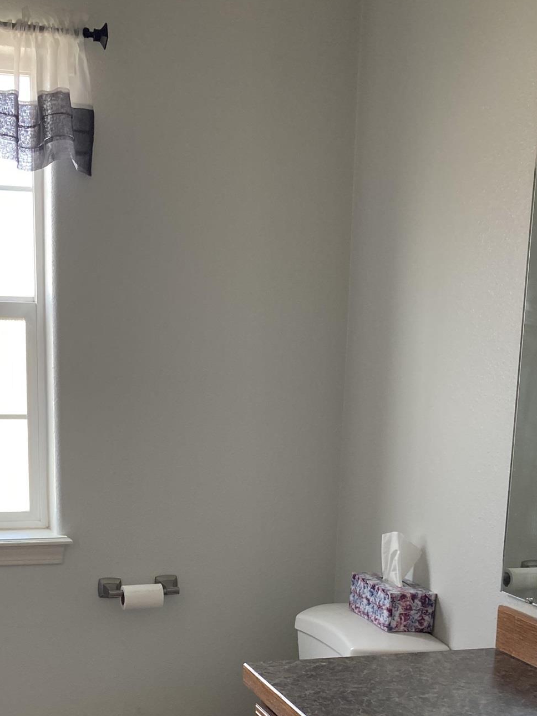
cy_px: 615
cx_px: 176
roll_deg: -1.3
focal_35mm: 50
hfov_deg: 28.9
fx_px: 1034
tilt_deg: -11.4
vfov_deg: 36.3
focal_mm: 3.99
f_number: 1.8
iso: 80
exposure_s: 1/72
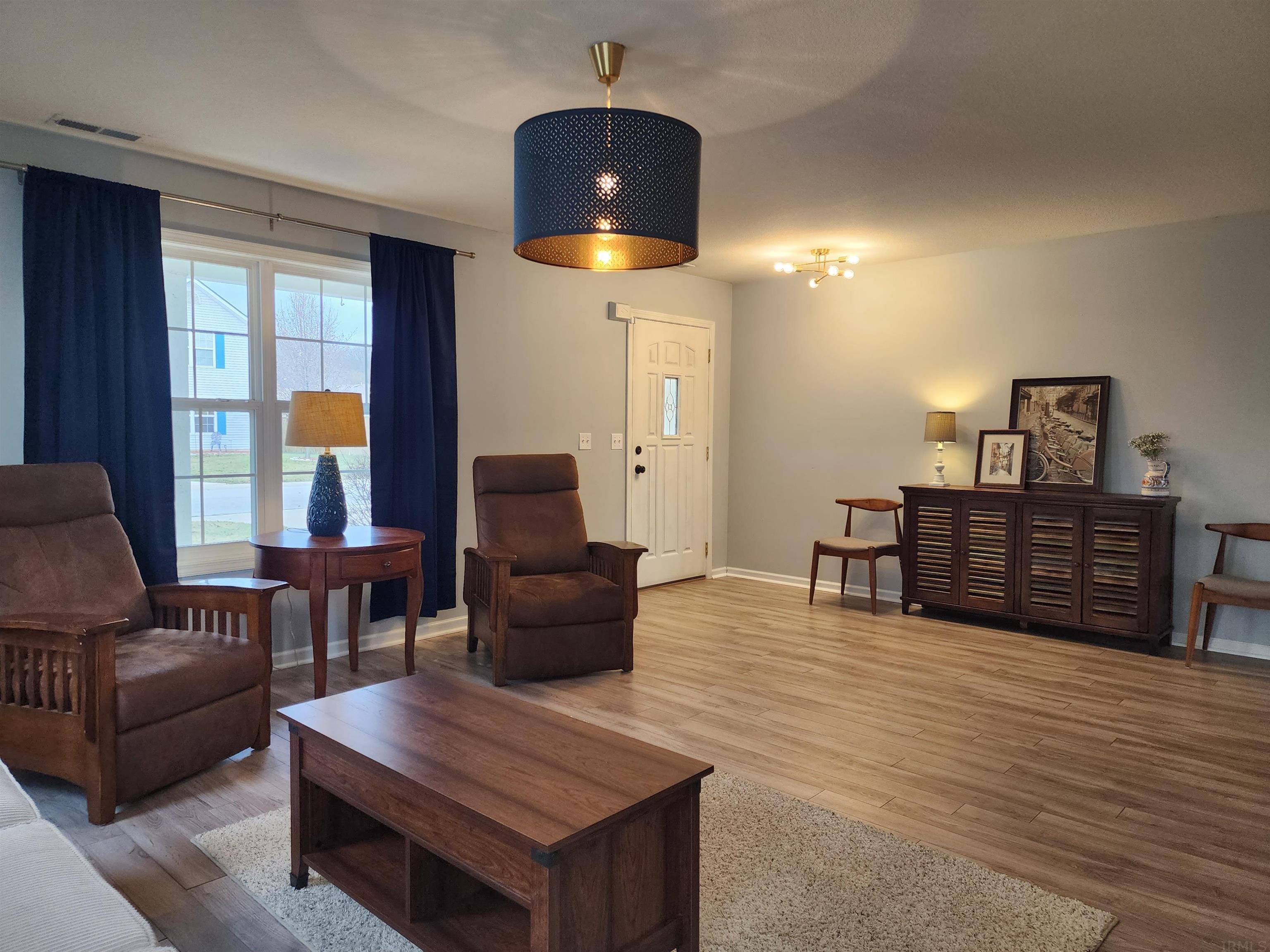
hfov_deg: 73.9
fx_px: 844
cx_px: 635
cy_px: 476
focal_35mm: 23
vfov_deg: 58.9
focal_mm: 6.4
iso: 160
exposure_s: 1/120
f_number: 1.8
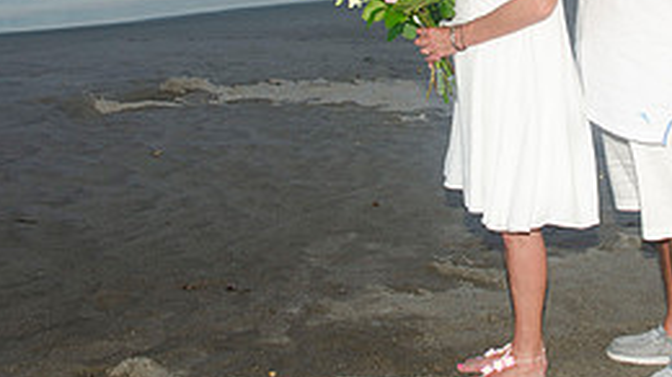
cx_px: 501
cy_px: -21
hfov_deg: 27.2
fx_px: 1371
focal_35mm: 77
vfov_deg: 15.3
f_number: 5
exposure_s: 1/250
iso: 200
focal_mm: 22
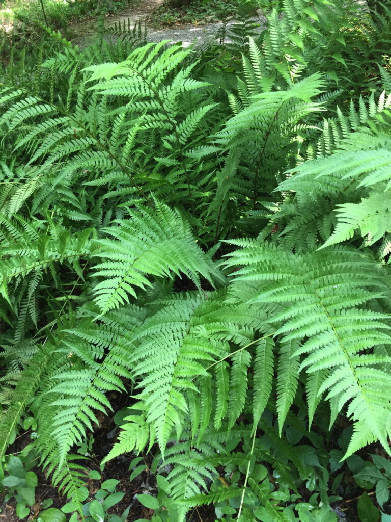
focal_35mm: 29
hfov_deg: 48.2
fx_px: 437
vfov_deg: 61.7
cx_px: 196
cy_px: 261
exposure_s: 1/15
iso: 32
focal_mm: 4.15
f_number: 2.2
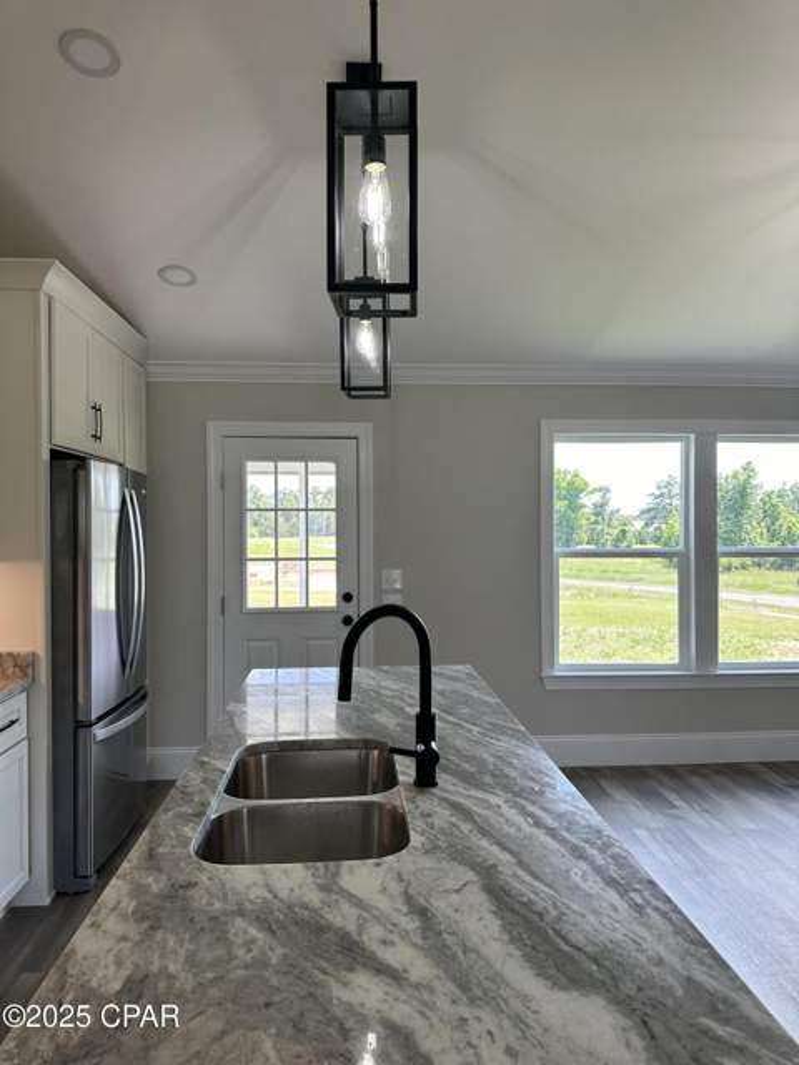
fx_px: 739
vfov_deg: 71.6
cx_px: 400
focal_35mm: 24
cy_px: 532
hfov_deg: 56.8
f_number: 1.78
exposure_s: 1/161
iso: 80
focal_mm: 6.86
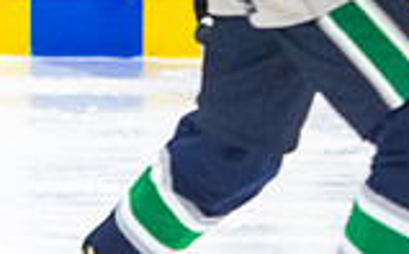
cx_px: -255
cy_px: -313
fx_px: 10155
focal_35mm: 912
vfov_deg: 1.4
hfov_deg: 2.3
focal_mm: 135
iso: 2200
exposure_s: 1/640
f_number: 2.8
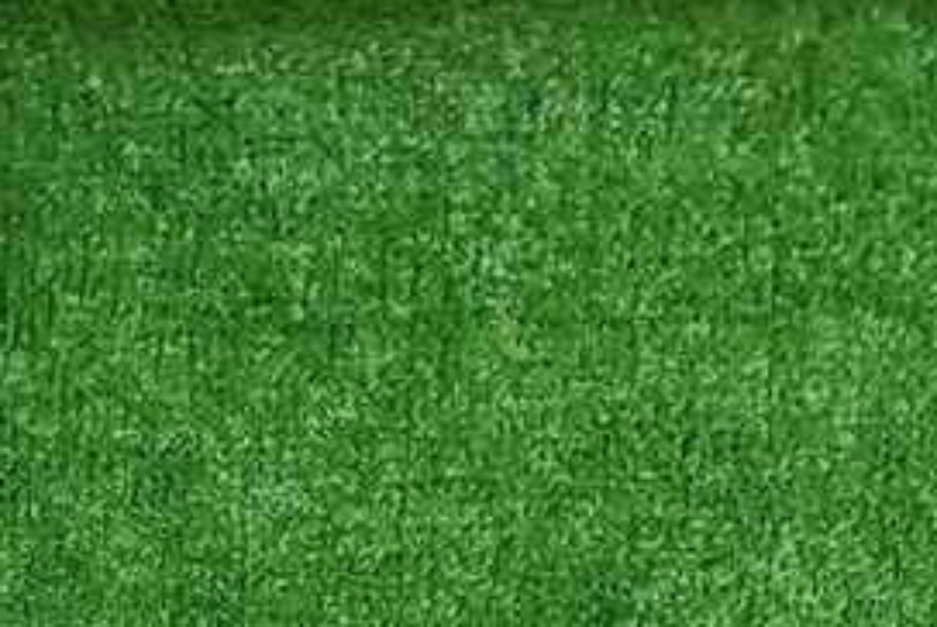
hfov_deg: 12.1
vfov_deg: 8.3
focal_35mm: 143
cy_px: 1826
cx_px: -1133
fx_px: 3726
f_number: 1.8
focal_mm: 5.4
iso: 156
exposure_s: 1/50
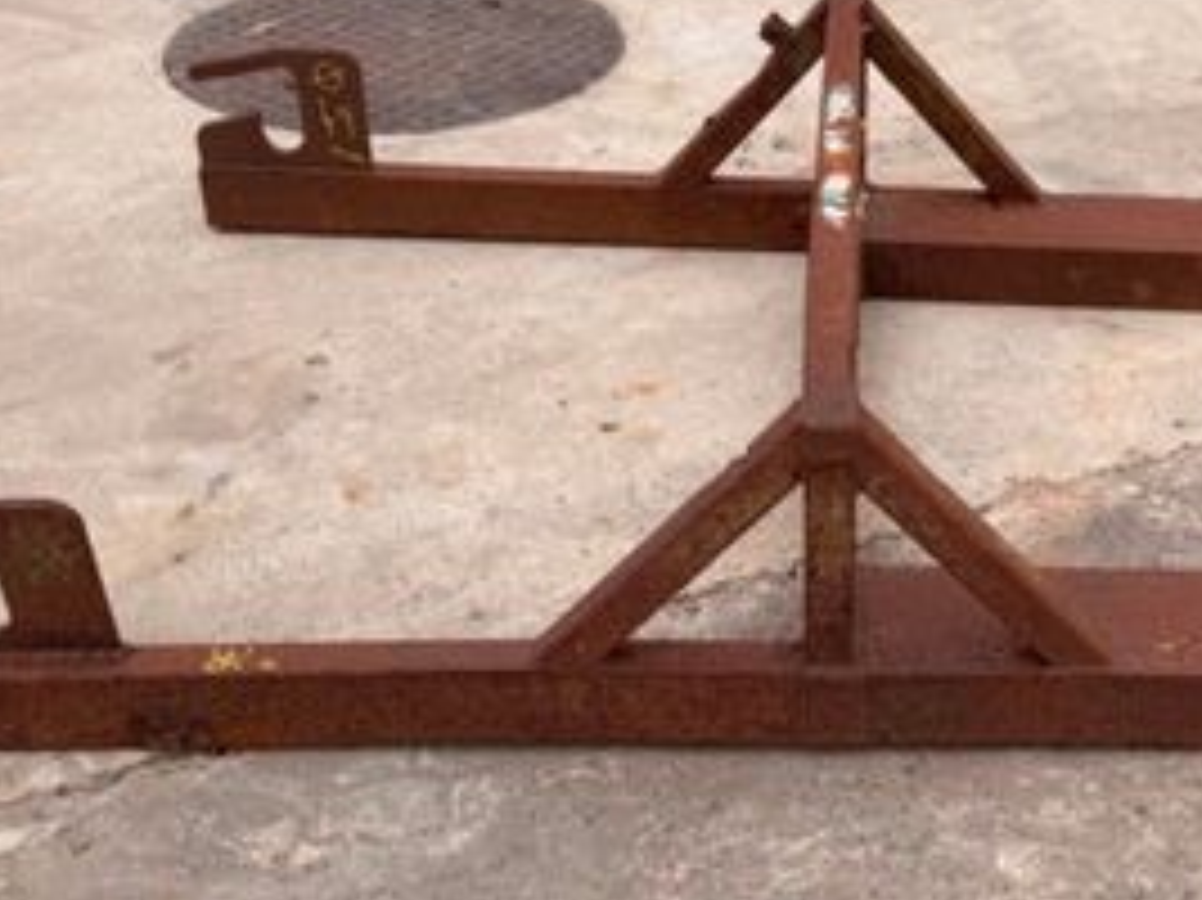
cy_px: 441
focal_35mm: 54
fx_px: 1874
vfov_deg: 27.0
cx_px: 950
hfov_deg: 34.5
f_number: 1.78
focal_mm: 6.76
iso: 80
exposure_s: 1/2169
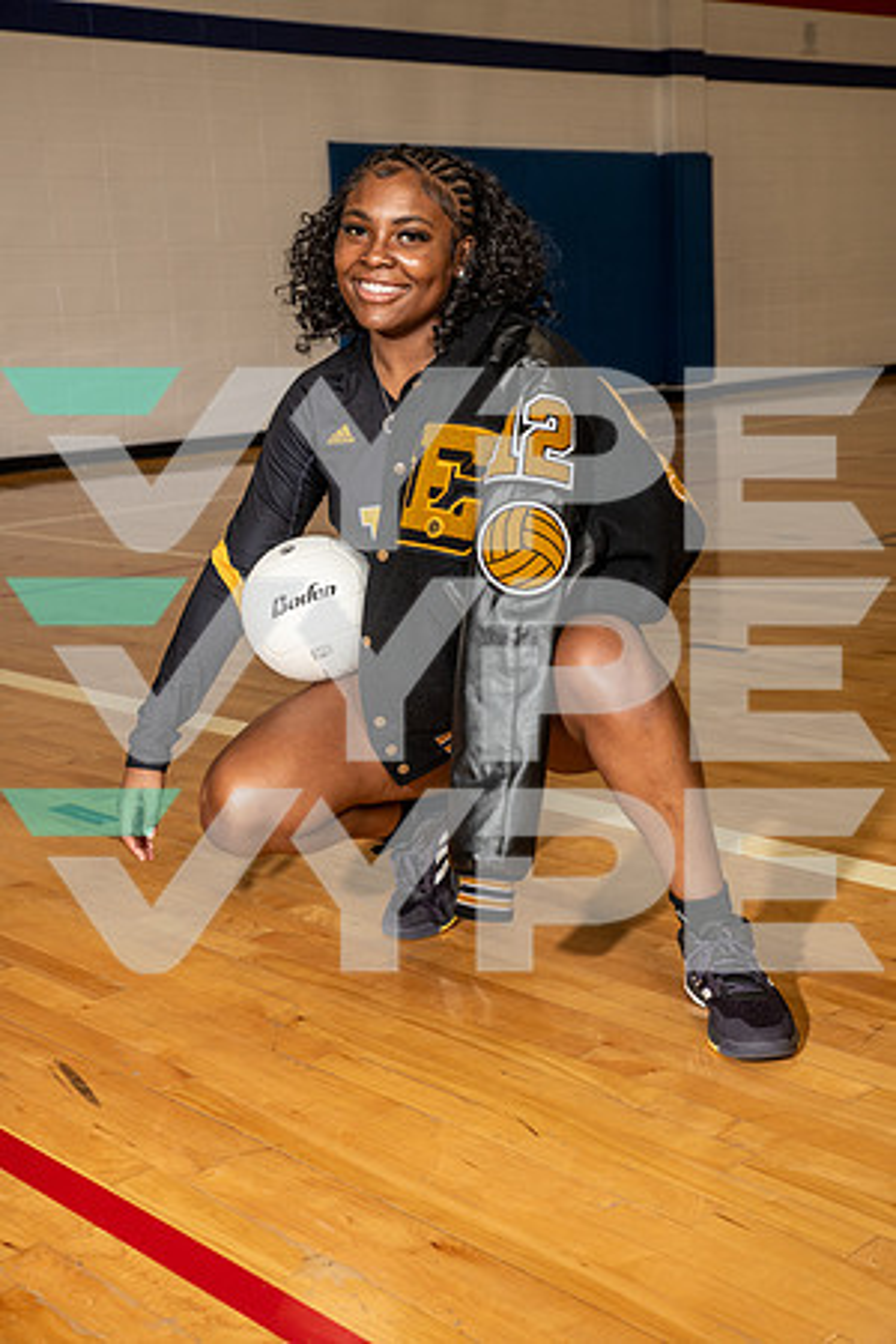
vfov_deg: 39.6
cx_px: 448
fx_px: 1867
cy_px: 672
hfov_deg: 27.0
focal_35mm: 50
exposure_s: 1/250
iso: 320
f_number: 7.1
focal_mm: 50
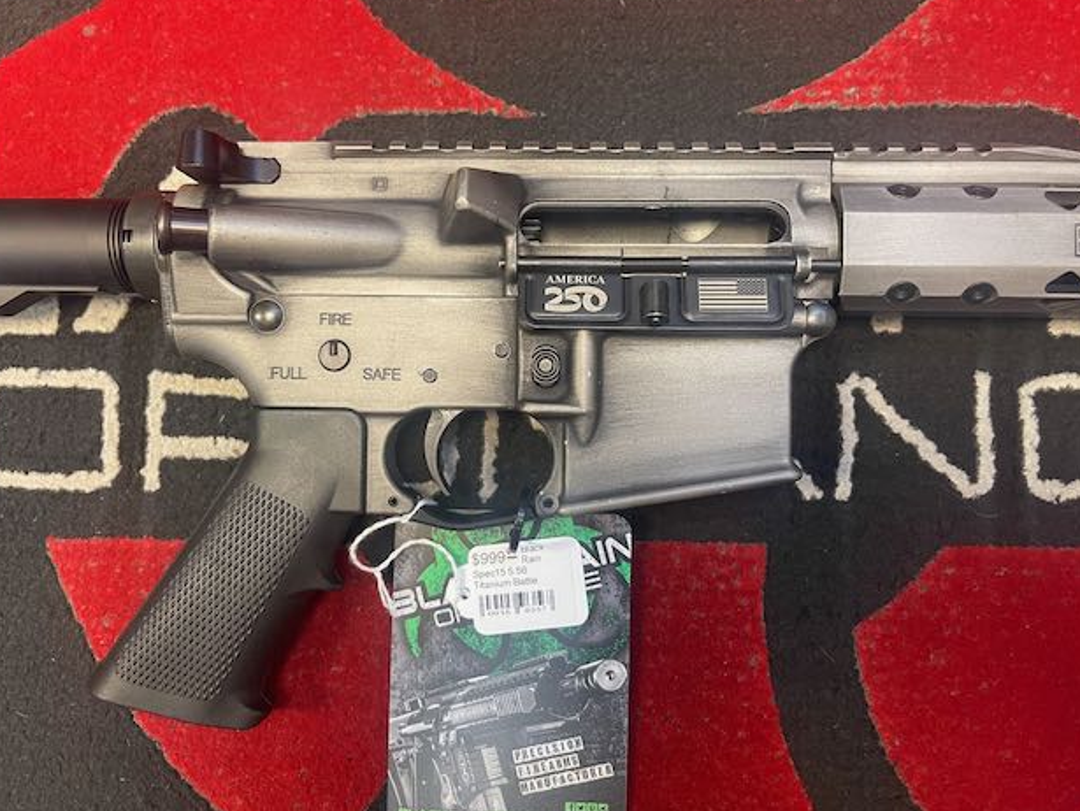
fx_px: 812
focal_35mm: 26
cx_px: 541
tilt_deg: -86.2
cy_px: 395
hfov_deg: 67.3
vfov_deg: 53.1
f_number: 1.6
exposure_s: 1/60
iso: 400
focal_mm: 5.1
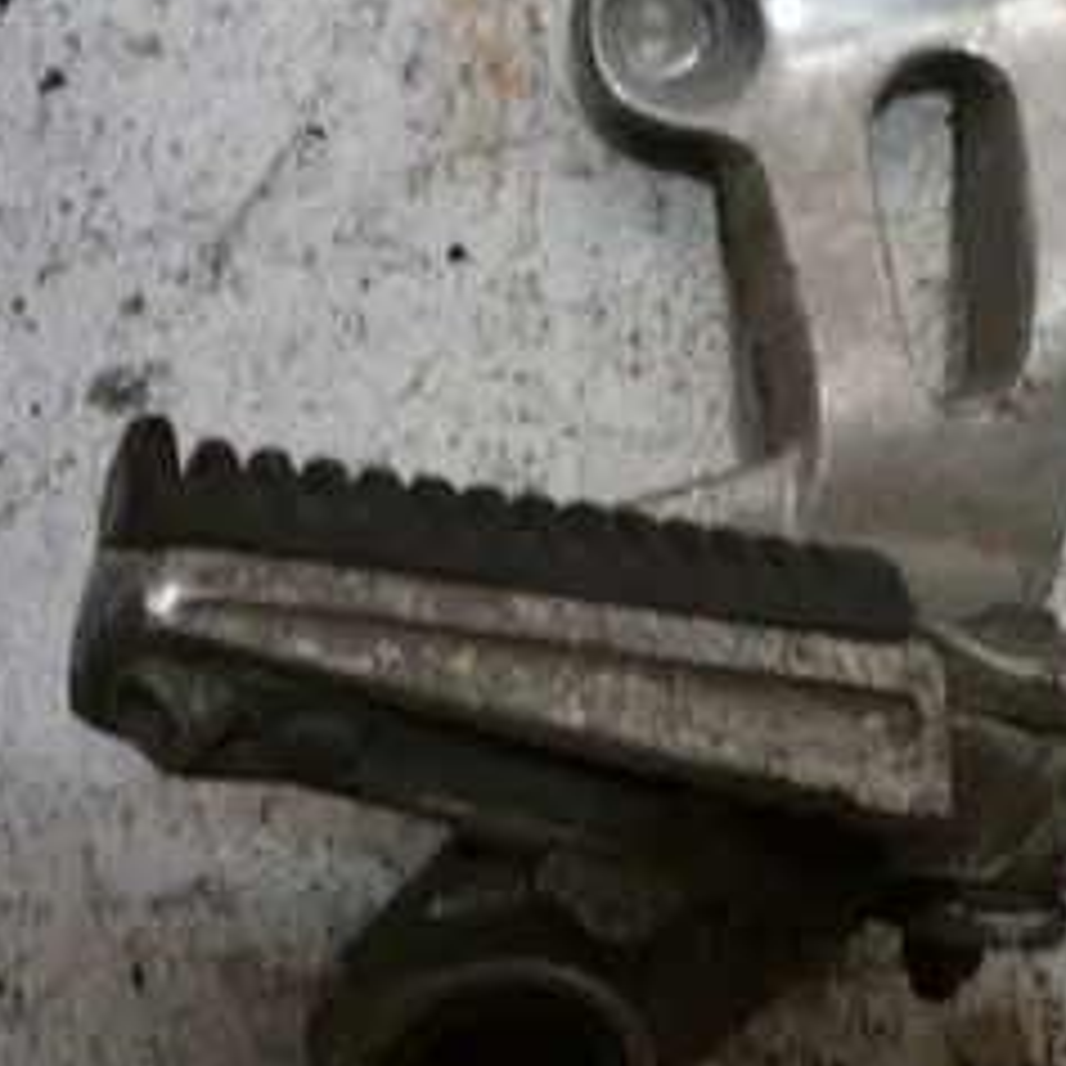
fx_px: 2056
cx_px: 765
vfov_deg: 29.1
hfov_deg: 28.7
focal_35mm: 59
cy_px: 477
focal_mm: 5.5
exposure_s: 1/30
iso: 100
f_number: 2.8
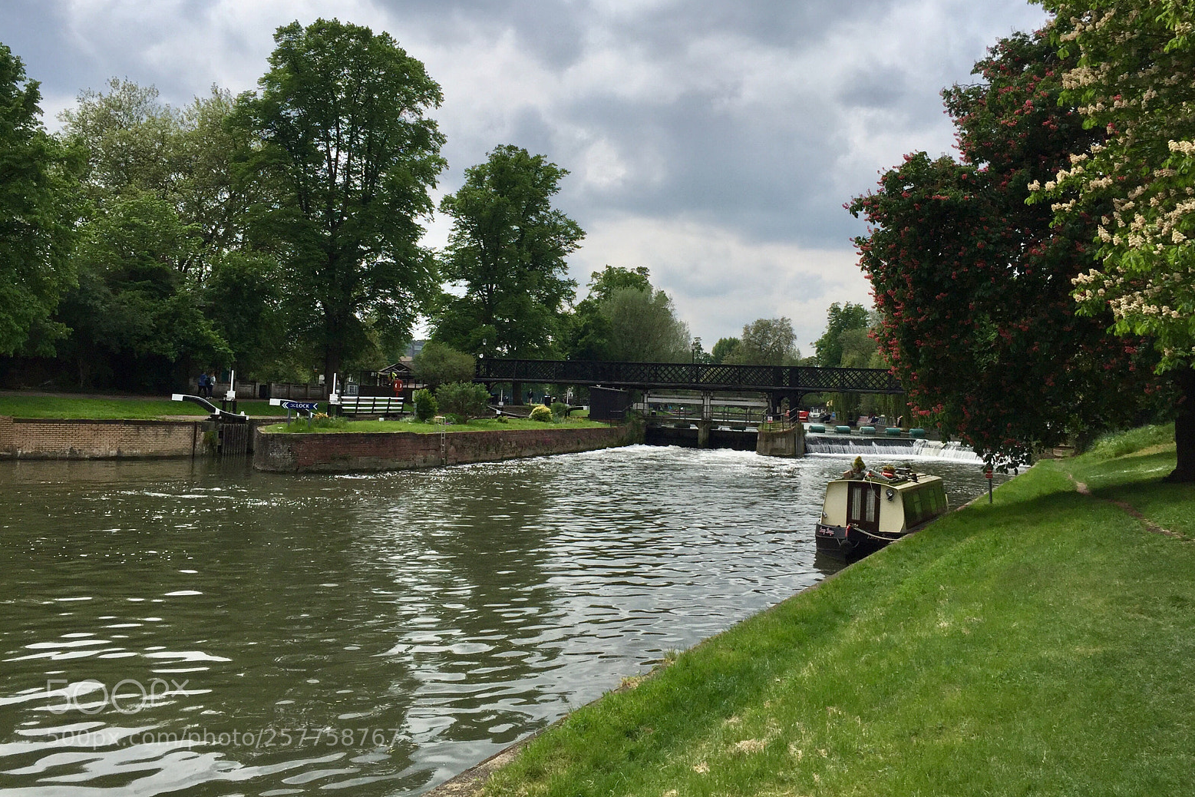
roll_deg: -4.7
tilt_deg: +5.3
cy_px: 337
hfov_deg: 60.3
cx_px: 612
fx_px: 1029
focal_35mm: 31
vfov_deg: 42.2
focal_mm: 4.15
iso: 32
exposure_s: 1/3968
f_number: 2.2
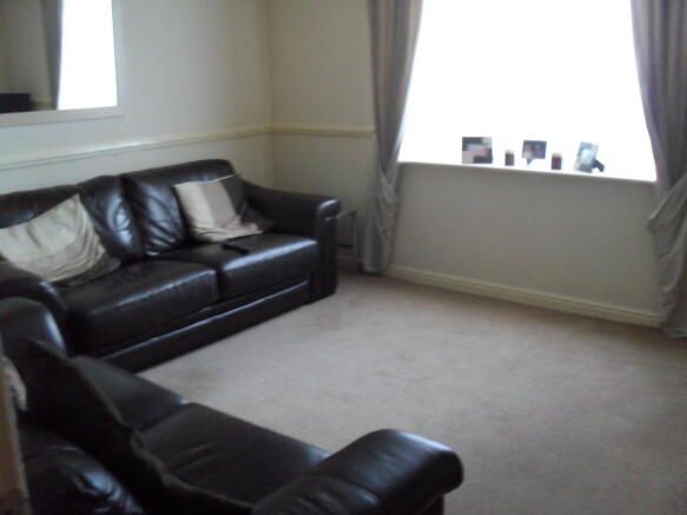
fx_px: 694
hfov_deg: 52.6
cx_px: 344
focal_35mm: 35
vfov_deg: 40.7
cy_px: 258
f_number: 3.2
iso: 400
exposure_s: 1/15
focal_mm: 6.3
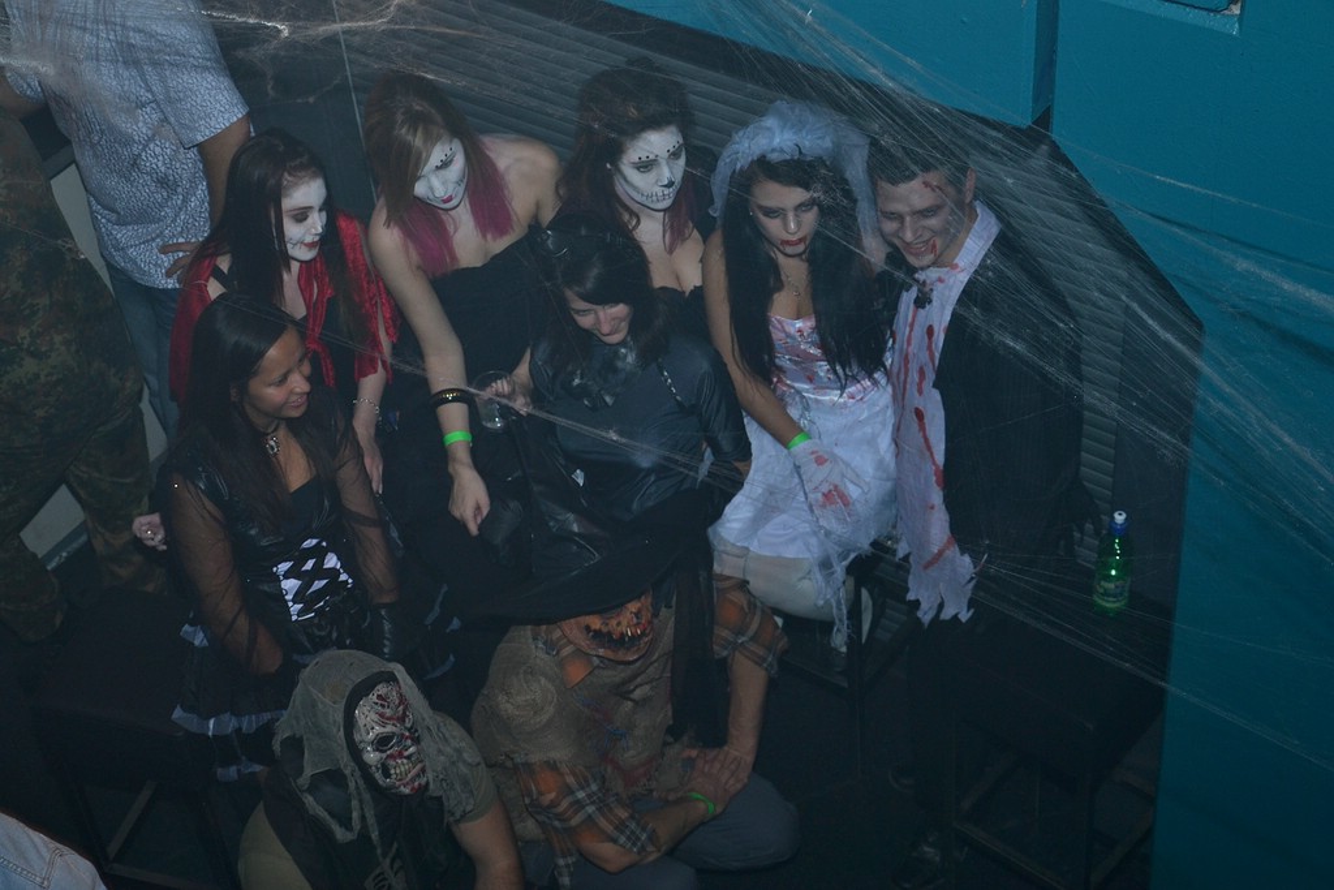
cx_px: 667
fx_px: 2112
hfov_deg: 35.0
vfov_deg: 23.8
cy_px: 445
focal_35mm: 57
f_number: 4.5
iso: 200
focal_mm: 38
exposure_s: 1/2.5
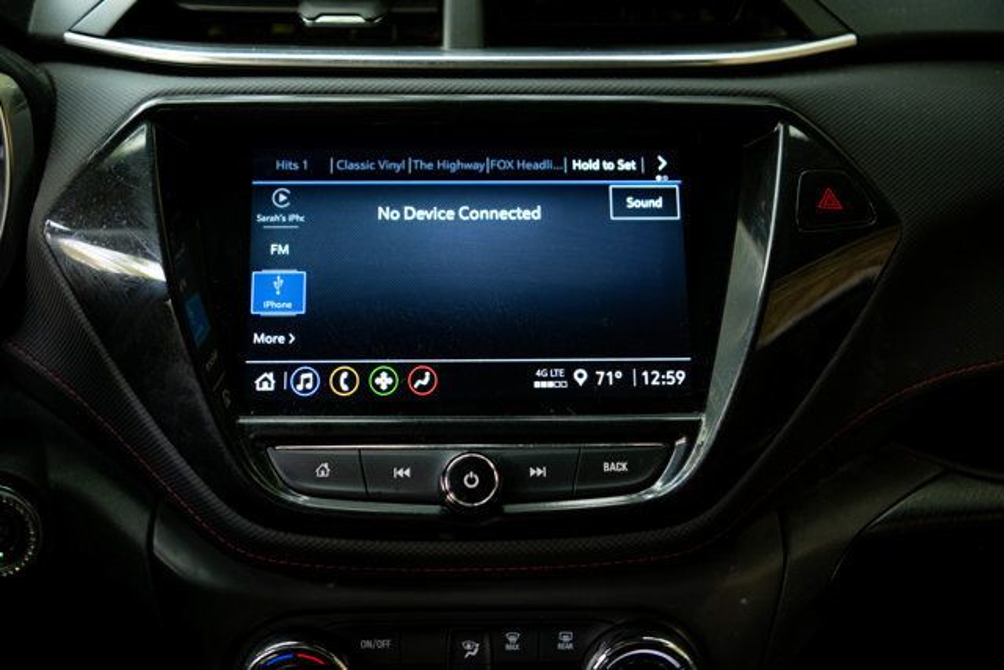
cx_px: 502
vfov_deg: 29.9
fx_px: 1255
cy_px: 335
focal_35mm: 45
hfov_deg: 43.6
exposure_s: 1/160
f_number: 2.8
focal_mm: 45
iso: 640
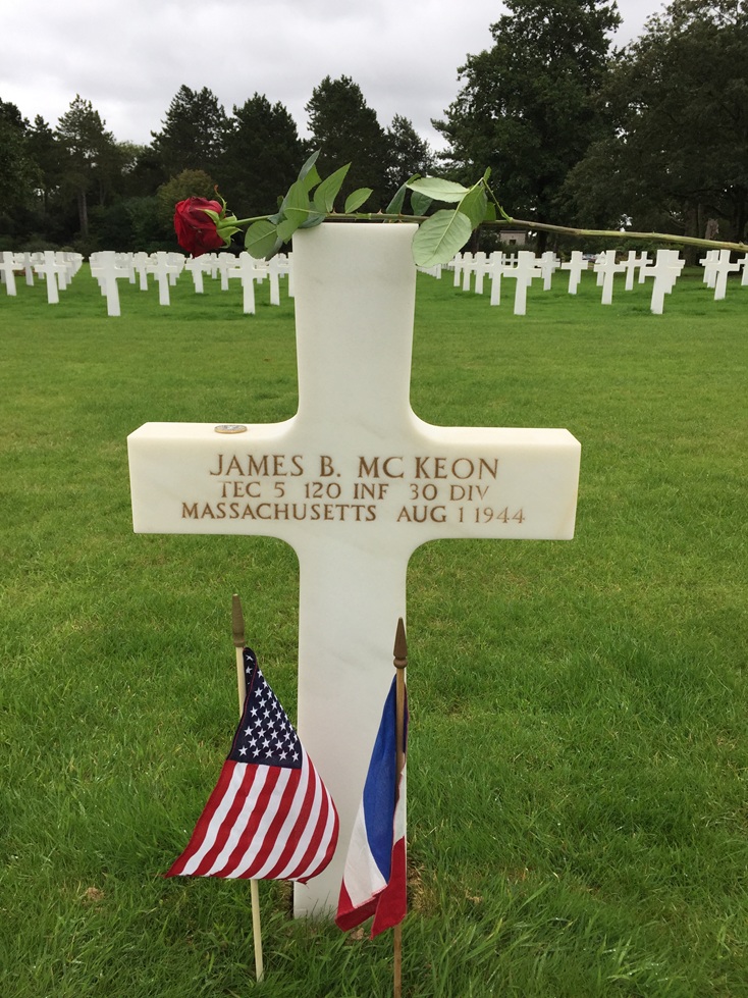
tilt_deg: -16.2
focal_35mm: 29
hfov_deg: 48.2
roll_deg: -0.8
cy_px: 499
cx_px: 374
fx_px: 836
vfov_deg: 61.7
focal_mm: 4.15
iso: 32
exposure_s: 1/807
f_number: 2.2
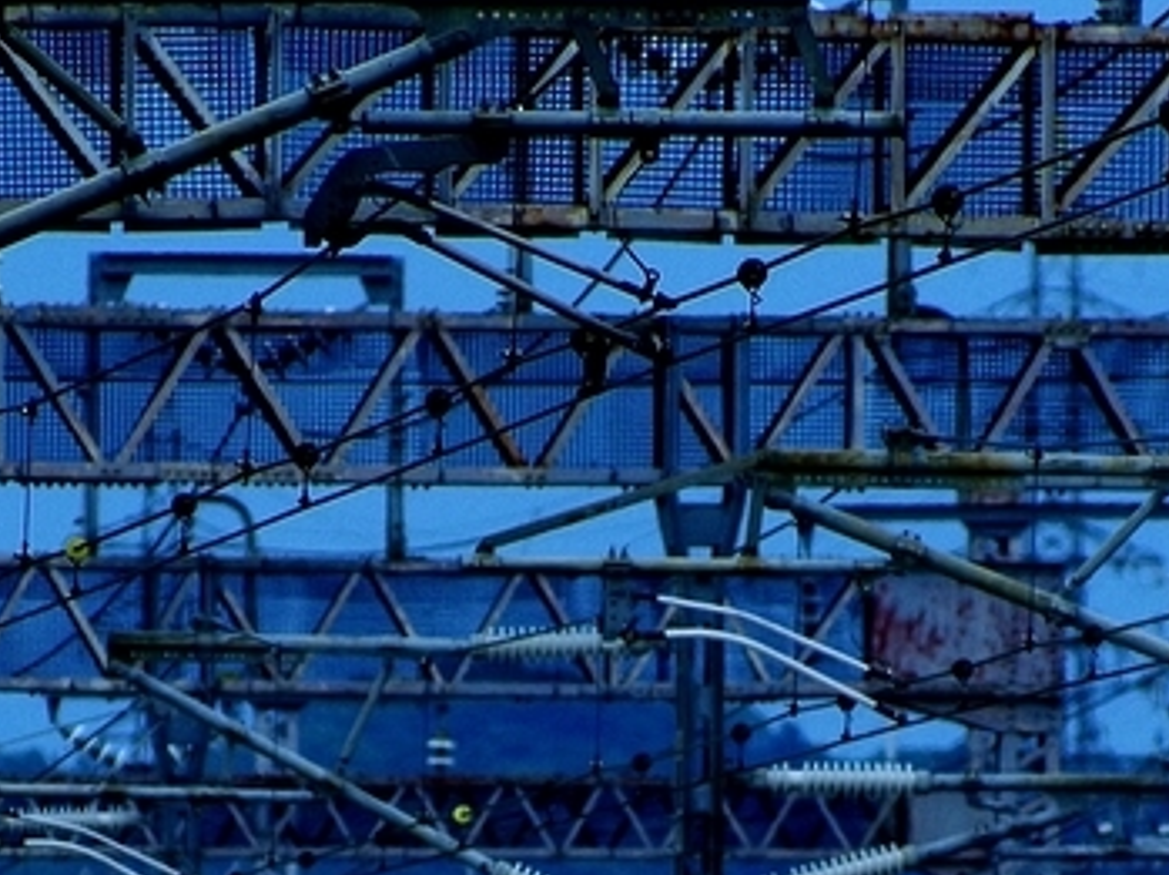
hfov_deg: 2.0
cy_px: 1250
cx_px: 462
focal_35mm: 992
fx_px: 33466
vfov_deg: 1.5
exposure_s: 1/1250
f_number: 5.6
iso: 500
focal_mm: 200
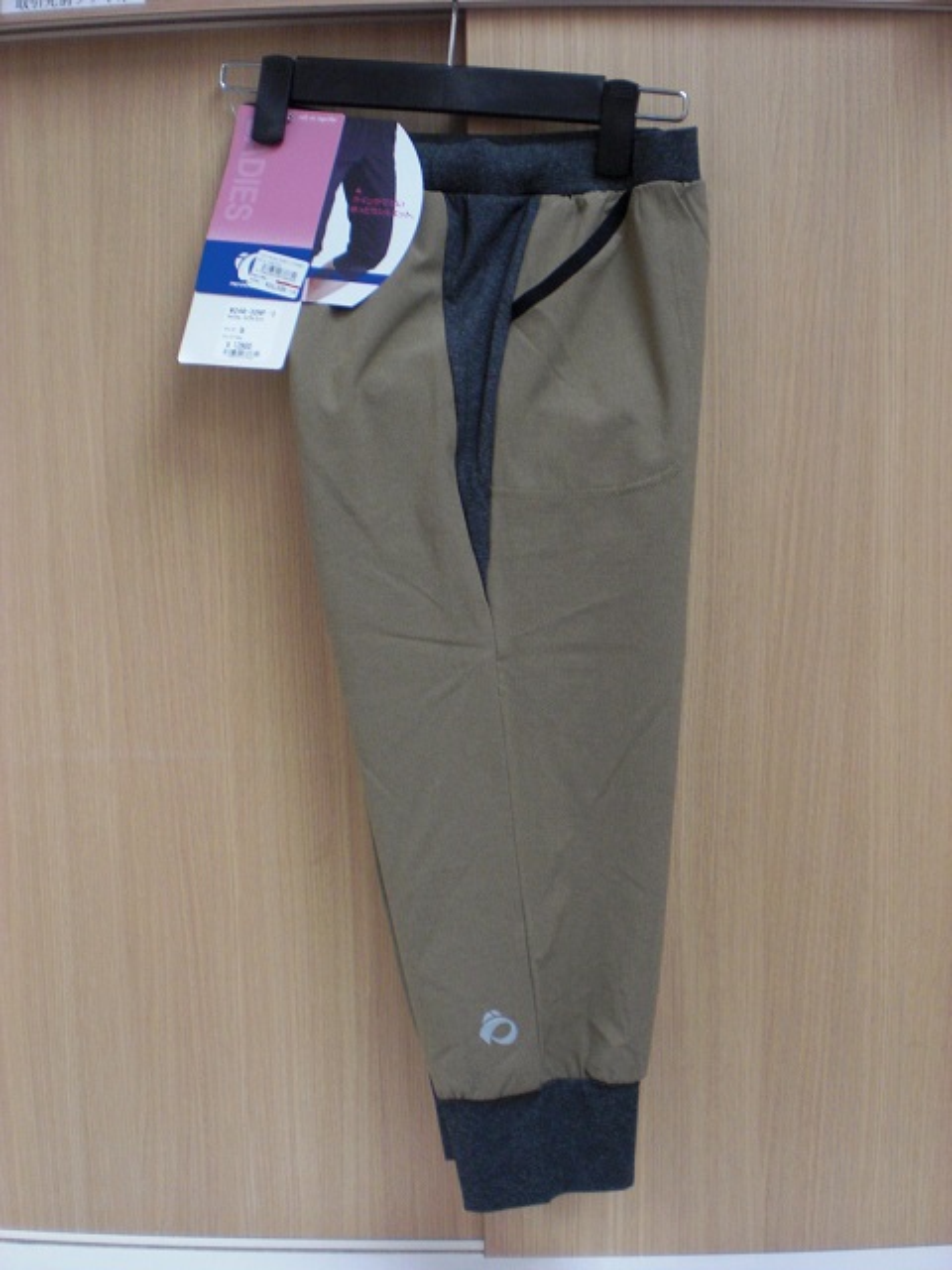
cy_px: 635
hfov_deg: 37.7
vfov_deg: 49.0
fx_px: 1393
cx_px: 476
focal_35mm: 38
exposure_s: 1/80
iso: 200
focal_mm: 6.3
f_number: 3.1
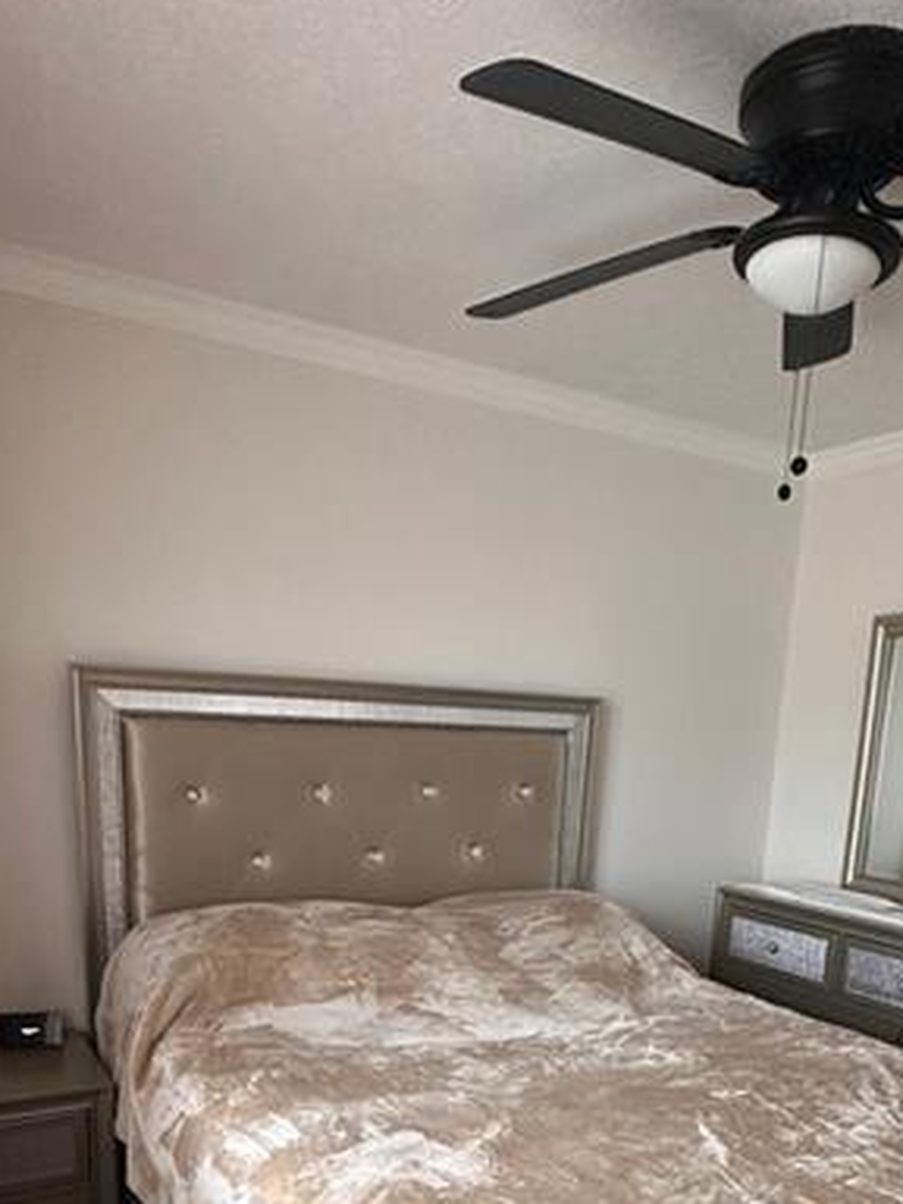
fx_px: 974
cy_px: 956
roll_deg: -3.6
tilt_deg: -13.0
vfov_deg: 58.7
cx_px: 473
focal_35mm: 28
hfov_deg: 49.7
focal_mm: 2.22
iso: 500
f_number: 2.2
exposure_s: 1/60
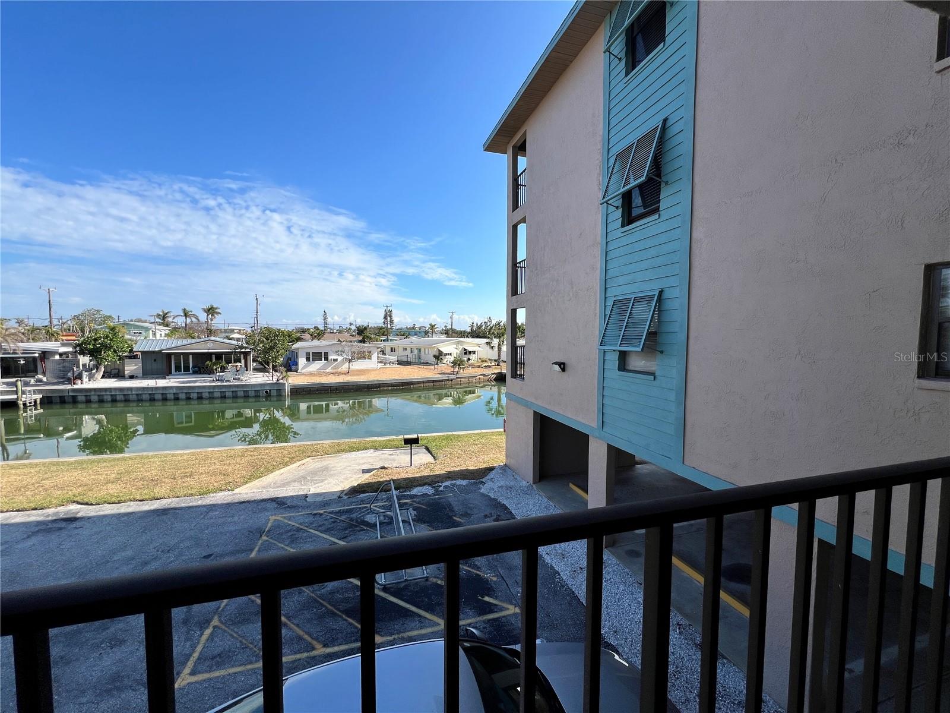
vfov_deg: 89.9
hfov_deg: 106.2
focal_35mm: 13
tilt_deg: -3.7
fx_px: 357
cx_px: 475
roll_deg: -1.3
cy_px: 356
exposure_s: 1/1597
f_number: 1.8
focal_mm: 1.57
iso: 32
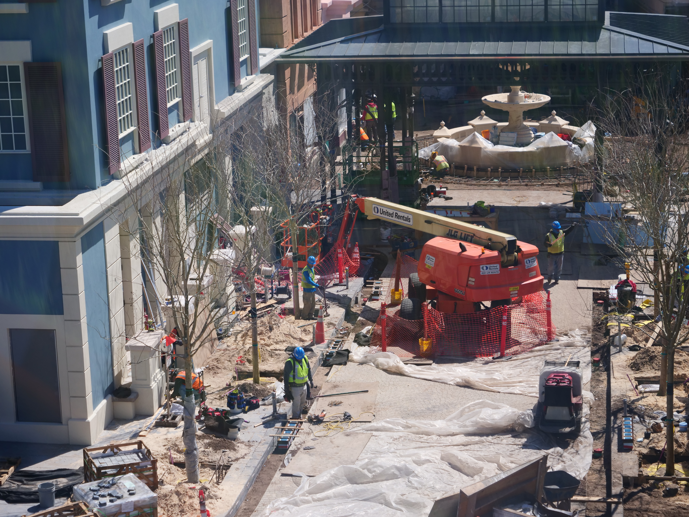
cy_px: 258
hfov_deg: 23.3
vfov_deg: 17.6
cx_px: 344
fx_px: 1672
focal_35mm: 84
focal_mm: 42
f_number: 3.9
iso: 200
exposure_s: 1/500
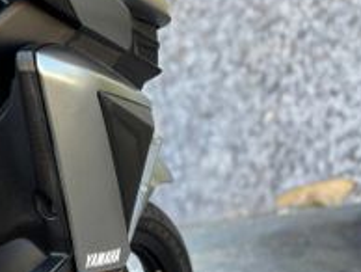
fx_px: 658
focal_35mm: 63
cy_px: 63
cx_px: -39
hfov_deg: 27.9
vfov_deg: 23.1
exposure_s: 1/237
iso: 40
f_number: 1.6
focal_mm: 5.96
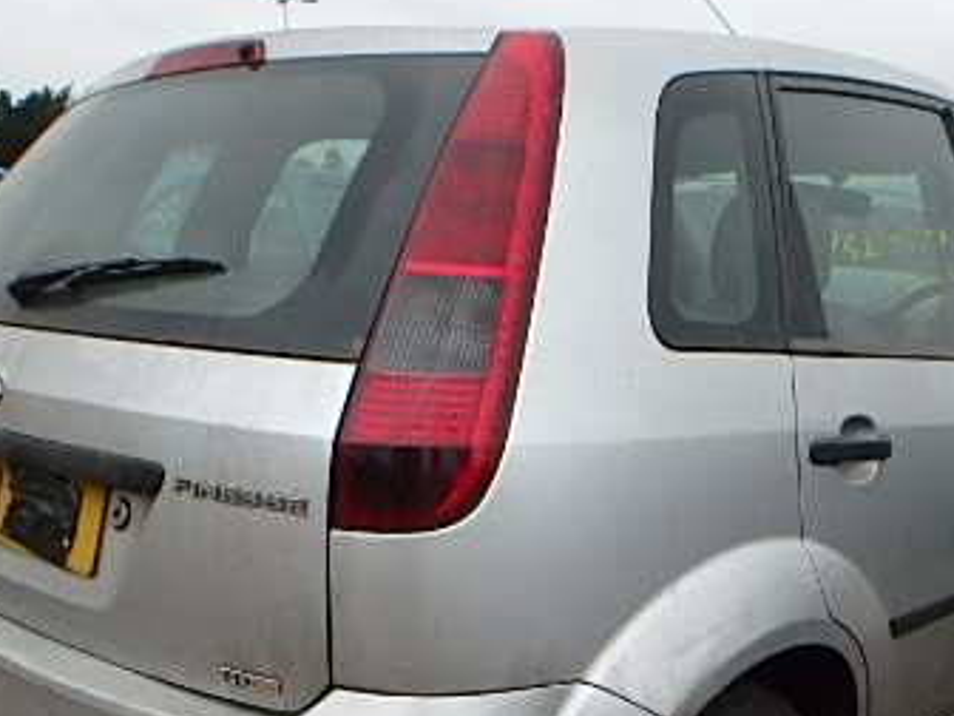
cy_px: 548
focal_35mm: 40
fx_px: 1102
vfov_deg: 35.1
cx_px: 525
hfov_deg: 46.7
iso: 125
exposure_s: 1/400
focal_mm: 3.7
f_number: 3.5
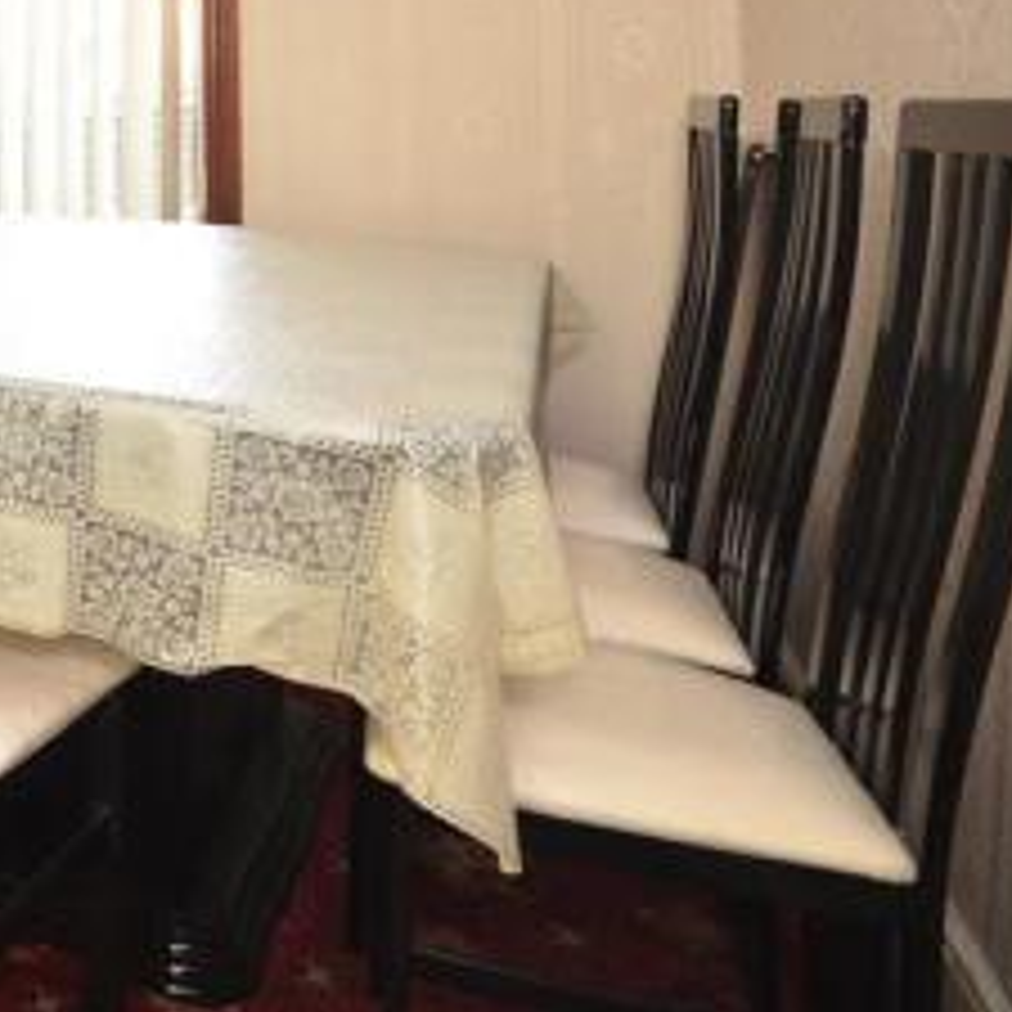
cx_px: -400
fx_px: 1224
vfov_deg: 40.5
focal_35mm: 37
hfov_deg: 31.0
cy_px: 49
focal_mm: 10
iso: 200
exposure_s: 1/5
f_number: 5.6
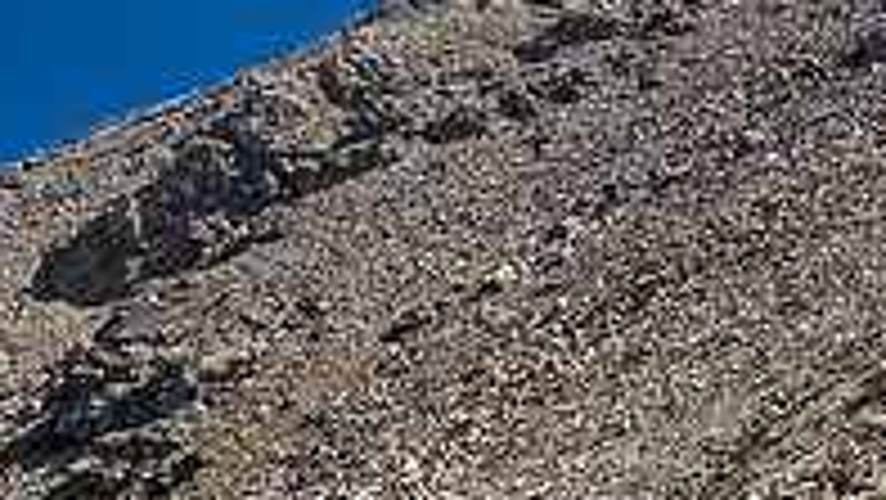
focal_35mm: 77
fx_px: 1810
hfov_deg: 24.5
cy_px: 471
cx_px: 1106
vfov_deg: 15.5
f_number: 8
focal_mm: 12
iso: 200
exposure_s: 1/160
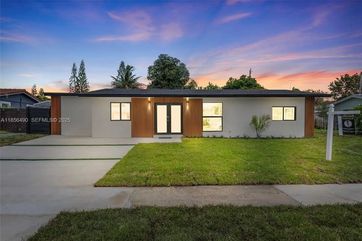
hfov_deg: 88.5
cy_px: 120
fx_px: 186
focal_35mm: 18
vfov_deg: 65.9
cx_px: 181
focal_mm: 18.5
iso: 64
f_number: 8
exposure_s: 1/80
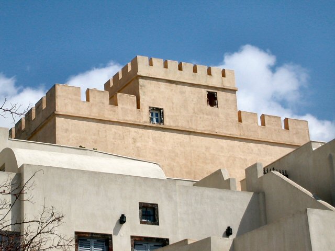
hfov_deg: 17.7
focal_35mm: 111
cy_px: 126
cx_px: 168
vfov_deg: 13.3
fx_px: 1074
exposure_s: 1/1074
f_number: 4.8
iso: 100
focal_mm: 16.8
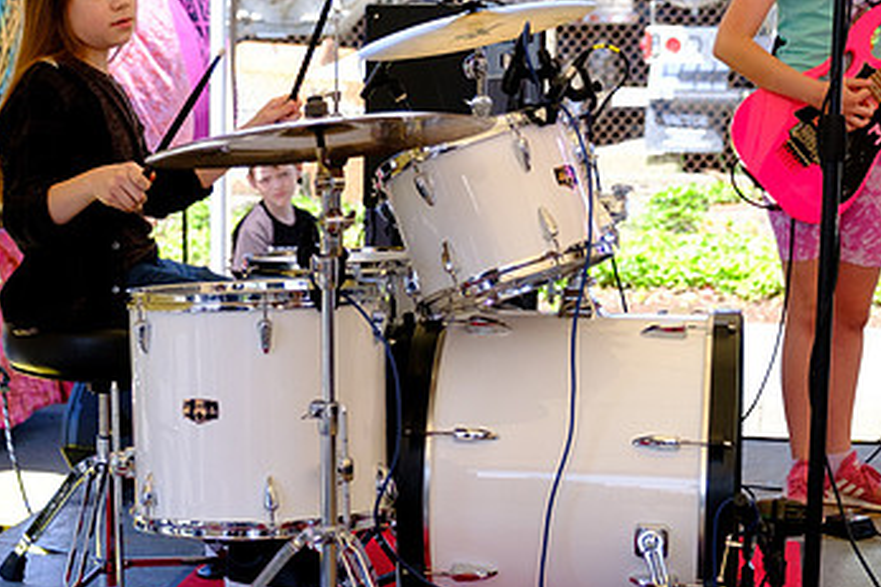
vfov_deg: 15.7
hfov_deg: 23.3
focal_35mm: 87
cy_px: 314
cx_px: 278
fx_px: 2128
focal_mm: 32.1
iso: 640
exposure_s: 1/2000
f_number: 2.8
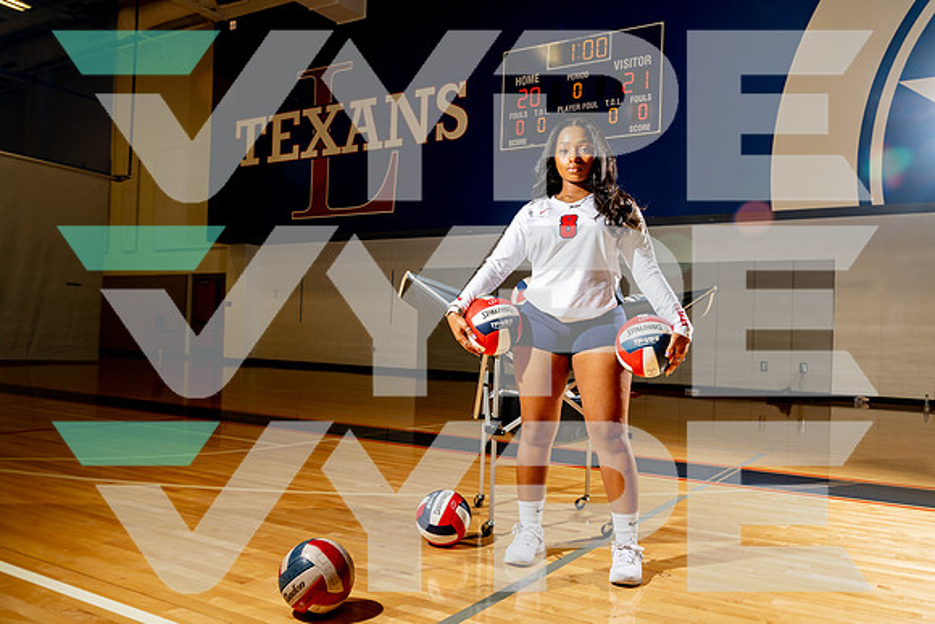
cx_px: 500
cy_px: 333
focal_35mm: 29
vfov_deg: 45.2
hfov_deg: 63.8
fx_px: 750
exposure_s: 1/250
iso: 250
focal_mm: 27
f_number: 5.6
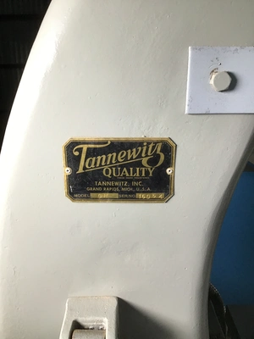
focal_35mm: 31
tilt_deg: -16.6
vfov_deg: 58.4
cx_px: 127
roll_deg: +0.4
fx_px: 303
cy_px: 170
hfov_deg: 45.4
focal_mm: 3.3
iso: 25
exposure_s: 1/30
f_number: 2.4
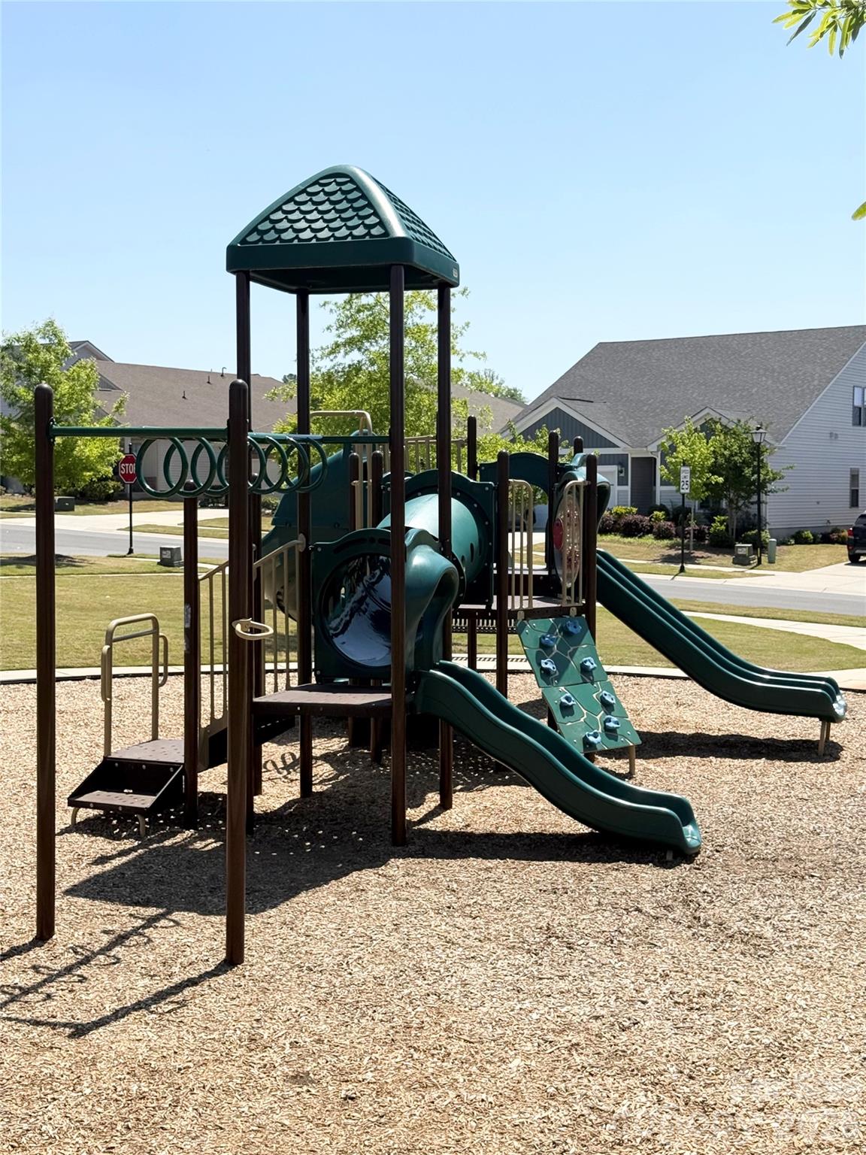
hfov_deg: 30.3
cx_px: 433
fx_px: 1601
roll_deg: -0.7
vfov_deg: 39.7
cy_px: 578
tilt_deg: -2.0
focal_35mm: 48
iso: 64
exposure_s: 1/5587
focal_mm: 6.76
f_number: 1.78
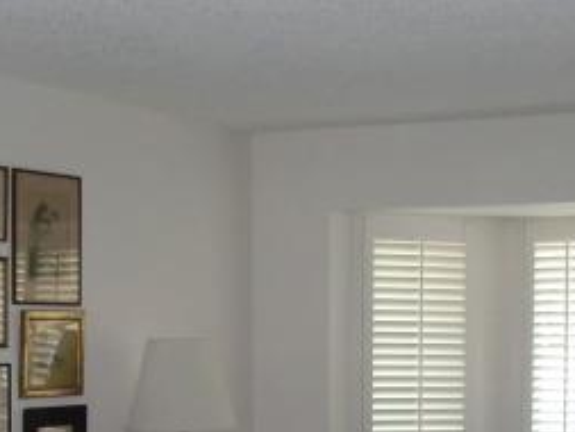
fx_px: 1512
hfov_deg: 21.5
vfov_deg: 15.5
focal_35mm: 91
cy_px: 543
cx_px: 284
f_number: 2.8
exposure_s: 1/60
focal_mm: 6.3
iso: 400
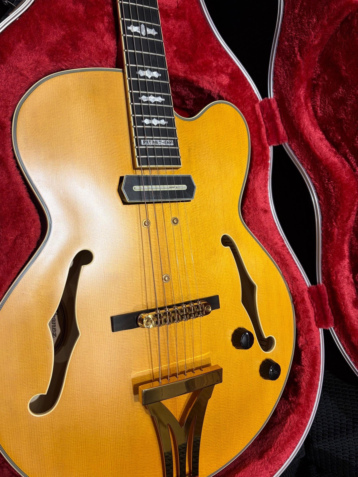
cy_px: 237
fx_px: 386
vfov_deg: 63.4
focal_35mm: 28
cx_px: 166
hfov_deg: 49.7
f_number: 1.6
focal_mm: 5.96
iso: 80
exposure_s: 1/120
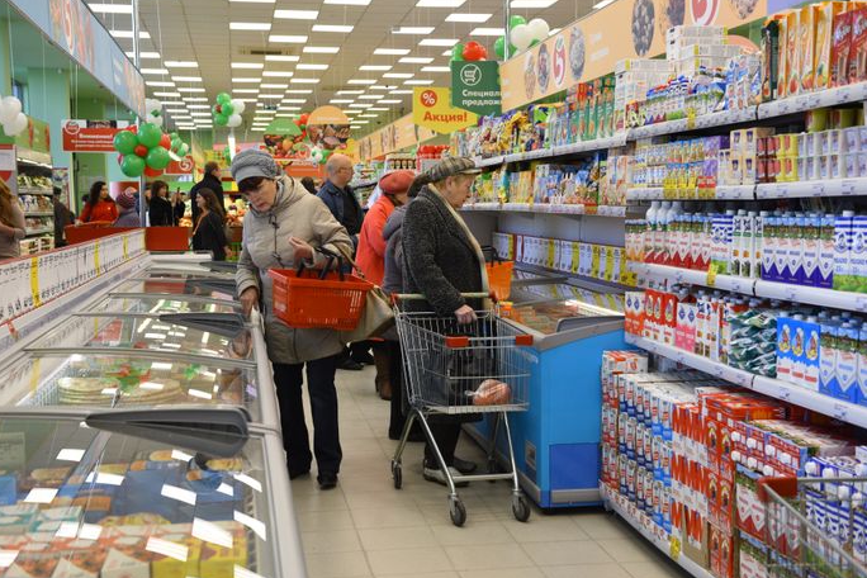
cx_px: 431
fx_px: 1180
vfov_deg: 27.5
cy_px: 289
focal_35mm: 49
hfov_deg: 40.3
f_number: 5
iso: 1600
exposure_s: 1/250
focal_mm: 48
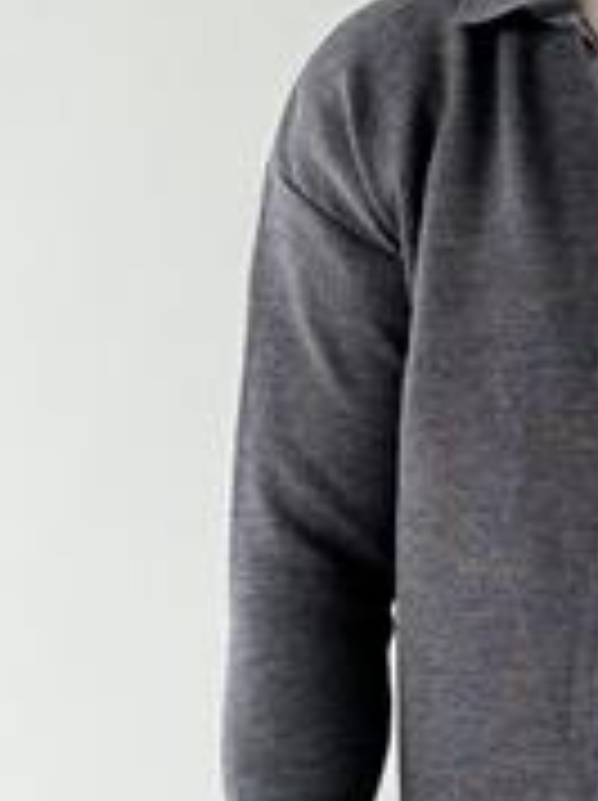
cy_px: 317
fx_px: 3325
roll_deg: +0.1
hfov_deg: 10.1
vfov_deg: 13.7
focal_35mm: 144
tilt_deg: +0.9
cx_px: 778
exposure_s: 1/231
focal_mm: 6.76
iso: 100
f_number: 1.78
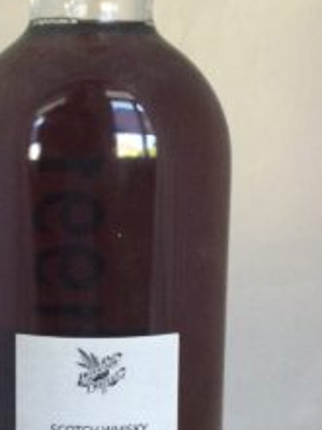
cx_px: 125
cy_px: 223
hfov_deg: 16.4
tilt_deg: -5.0
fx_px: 1116
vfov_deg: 21.8
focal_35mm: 90
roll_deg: +1.2
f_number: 2.4
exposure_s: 1/33
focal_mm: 3.3
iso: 100
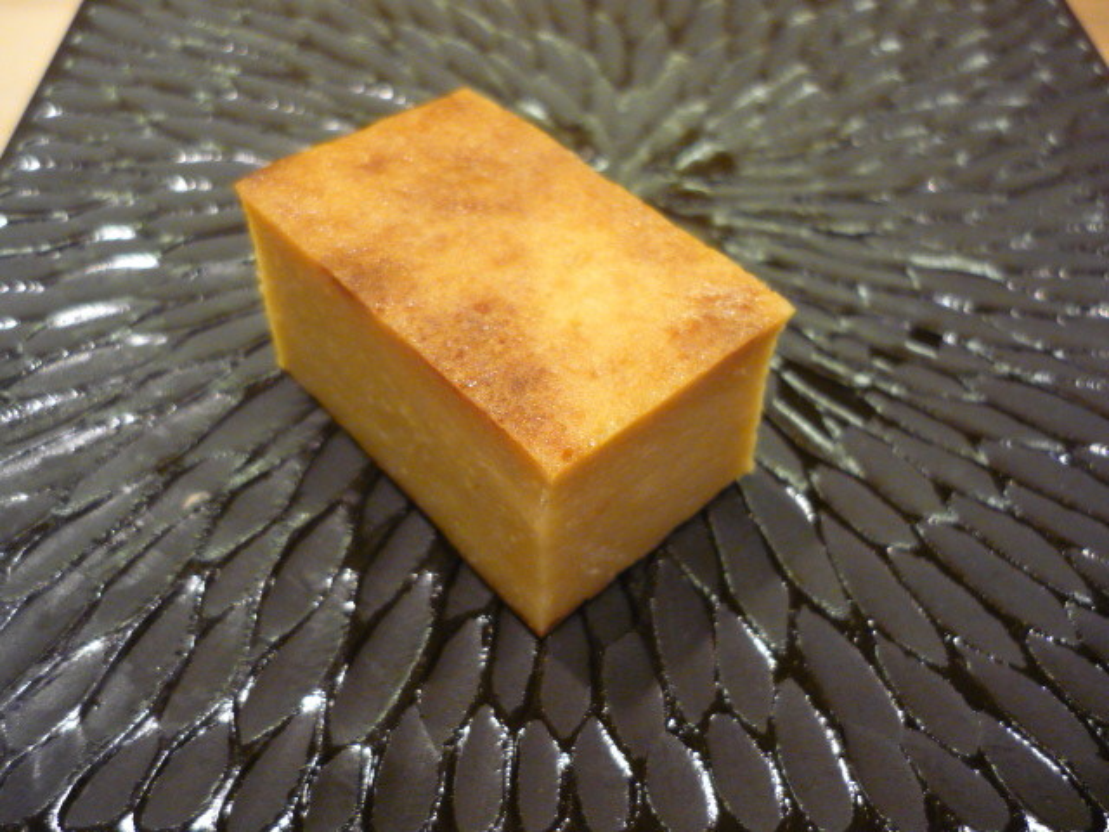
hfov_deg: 55.4
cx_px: 554
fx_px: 1057
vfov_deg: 42.9
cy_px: 416
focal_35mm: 33
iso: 400
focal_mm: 5.5
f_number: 2.8
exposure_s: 1/20
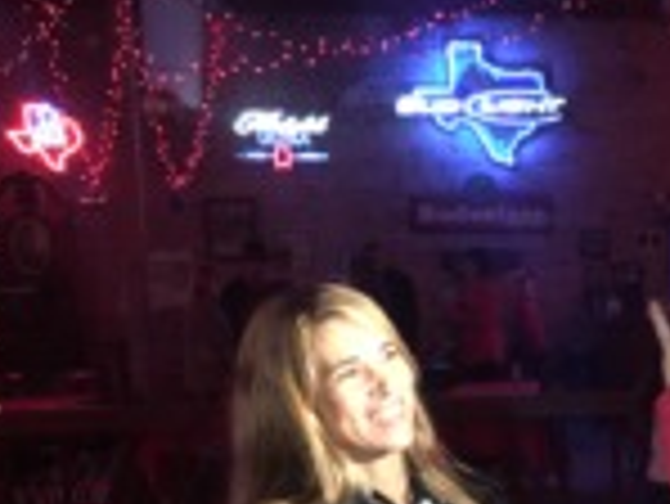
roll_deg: +1.2
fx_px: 1375
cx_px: 719
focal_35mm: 71
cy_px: 414
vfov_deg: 20.5
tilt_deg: -6.5
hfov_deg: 25.6
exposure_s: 1/16
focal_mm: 4.15
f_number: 2.2
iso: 250
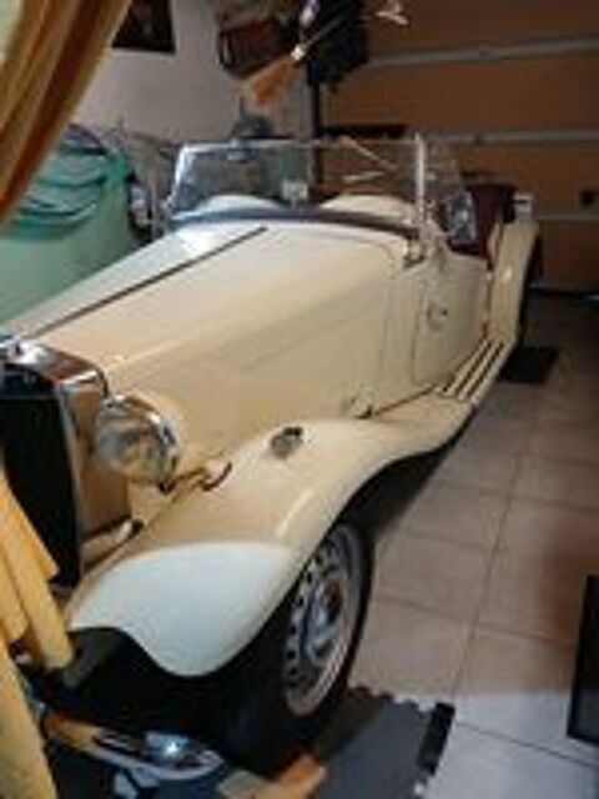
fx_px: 600
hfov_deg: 53.1
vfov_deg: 67.3
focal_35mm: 26
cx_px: 300
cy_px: 400
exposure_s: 1/25
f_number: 1.8
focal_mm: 3.98
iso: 250
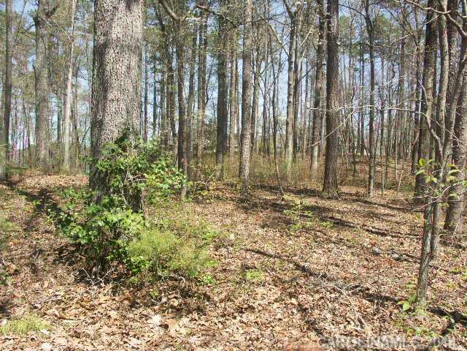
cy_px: 176
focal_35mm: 28
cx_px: 234
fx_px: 378
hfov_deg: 63.4
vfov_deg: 49.7
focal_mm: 7.21
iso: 64
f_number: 5.6
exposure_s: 1/200
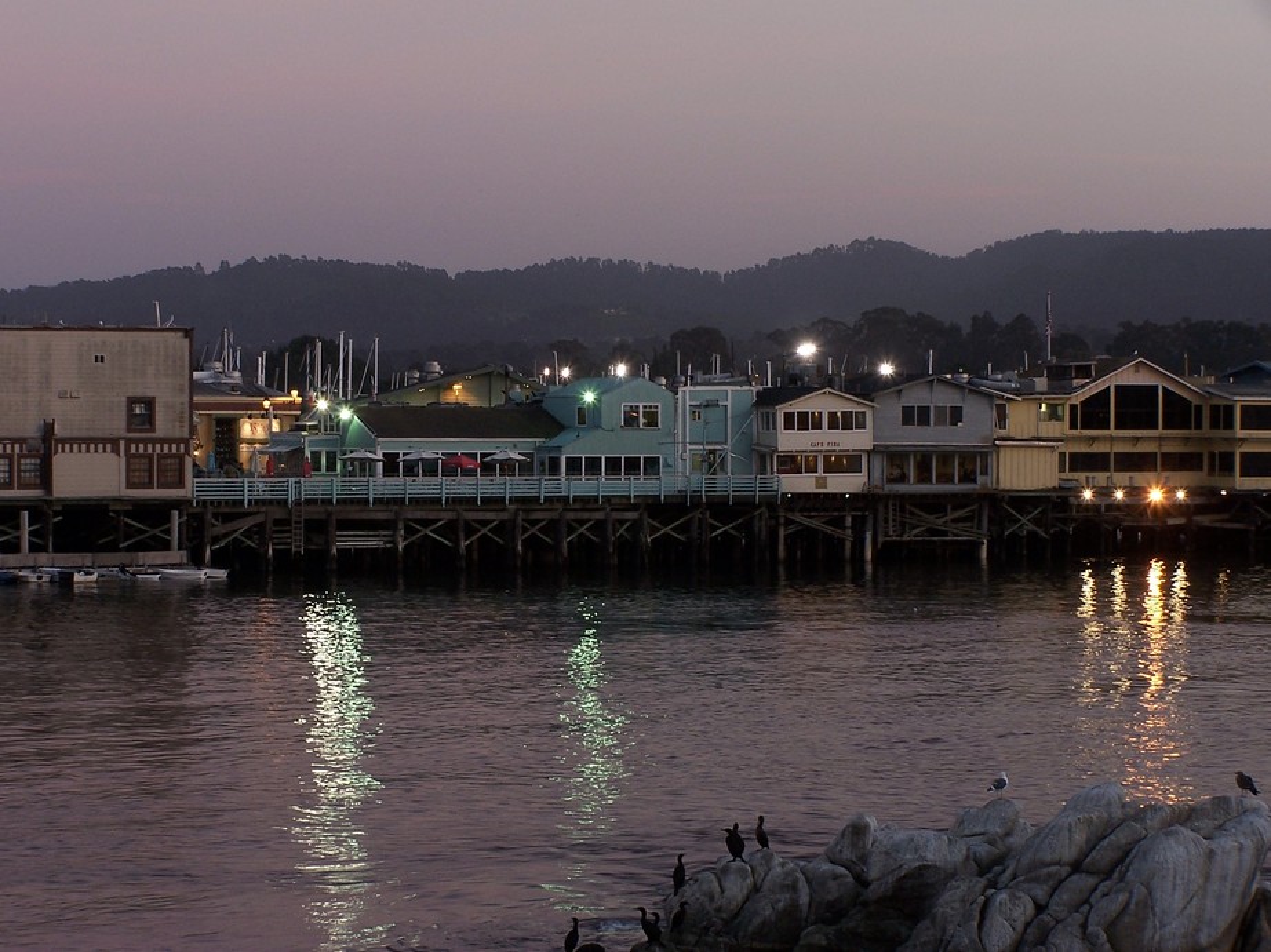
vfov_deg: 14.1
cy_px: 476
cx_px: 636
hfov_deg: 18.7
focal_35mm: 105
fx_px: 3854
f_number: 5.6
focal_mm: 17.5
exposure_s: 1/8
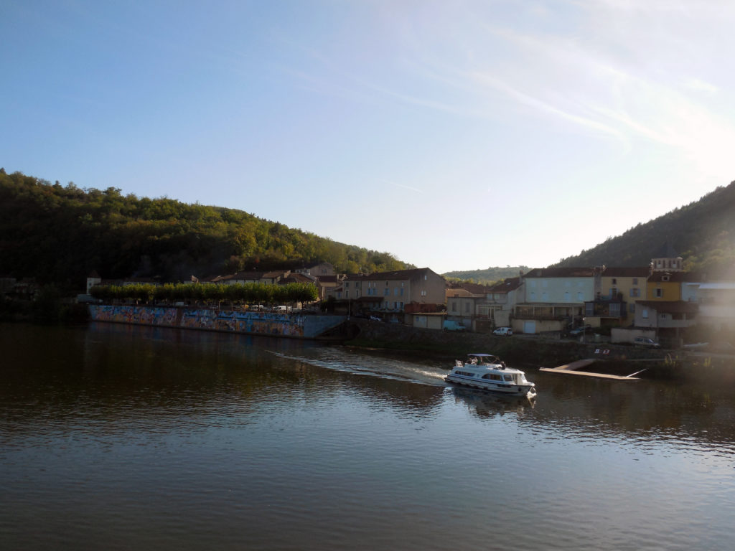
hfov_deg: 60.0
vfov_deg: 46.8
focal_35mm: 30
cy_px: 276
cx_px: 368
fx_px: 637
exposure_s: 1/1250
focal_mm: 5.3
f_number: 3.2
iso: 125
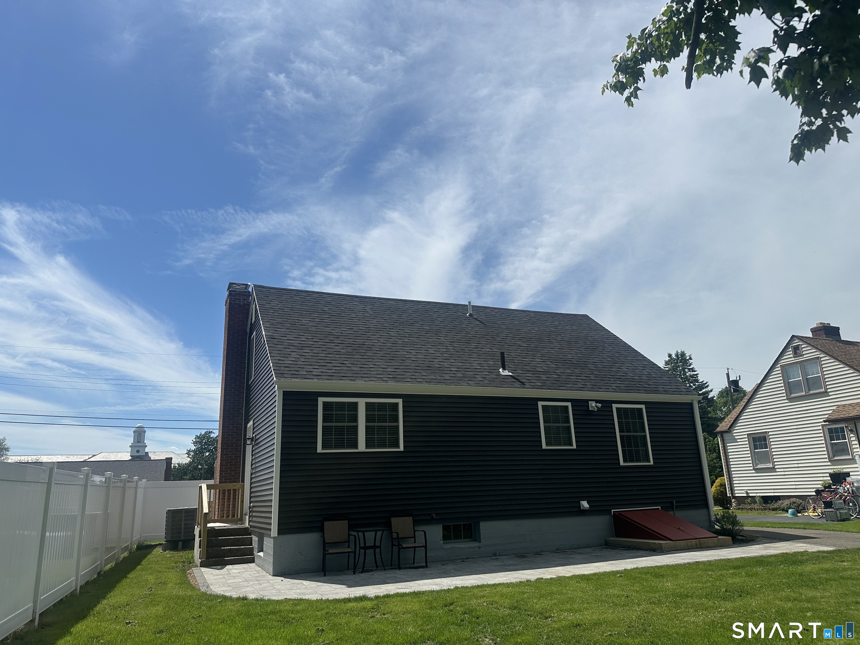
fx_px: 596
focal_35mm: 24
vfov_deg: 56.8
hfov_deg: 71.6
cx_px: 430
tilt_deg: +14.7
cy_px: 322
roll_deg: +3.3
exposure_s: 1/9709
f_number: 1.78
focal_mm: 6.86
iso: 80
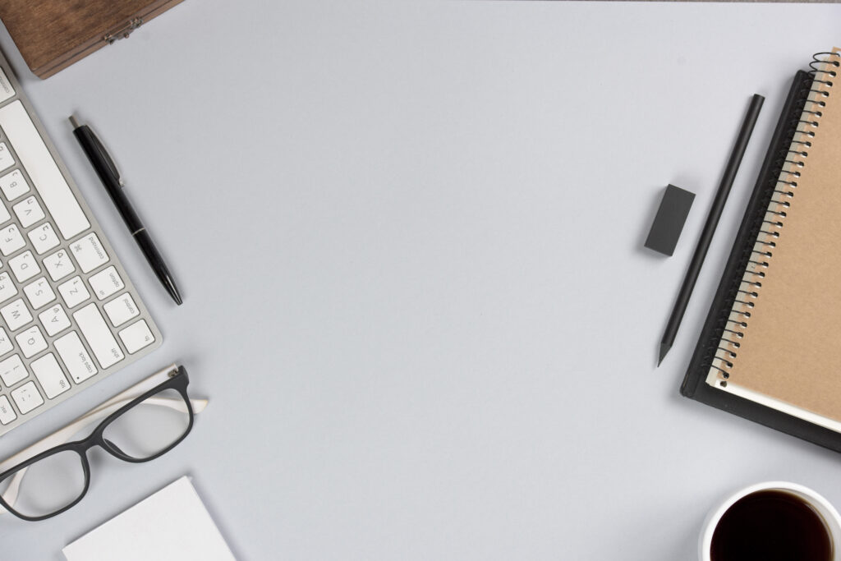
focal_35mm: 92
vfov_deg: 14.9
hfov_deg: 22.1
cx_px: 420
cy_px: 280
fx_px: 2149
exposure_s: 1/60
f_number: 6.3
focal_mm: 92
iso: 250
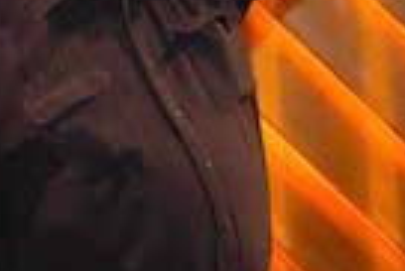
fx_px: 2376
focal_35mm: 211
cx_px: 119
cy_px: -80
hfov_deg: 9.7
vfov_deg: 6.5
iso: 800
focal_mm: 48
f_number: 5
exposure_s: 1/125
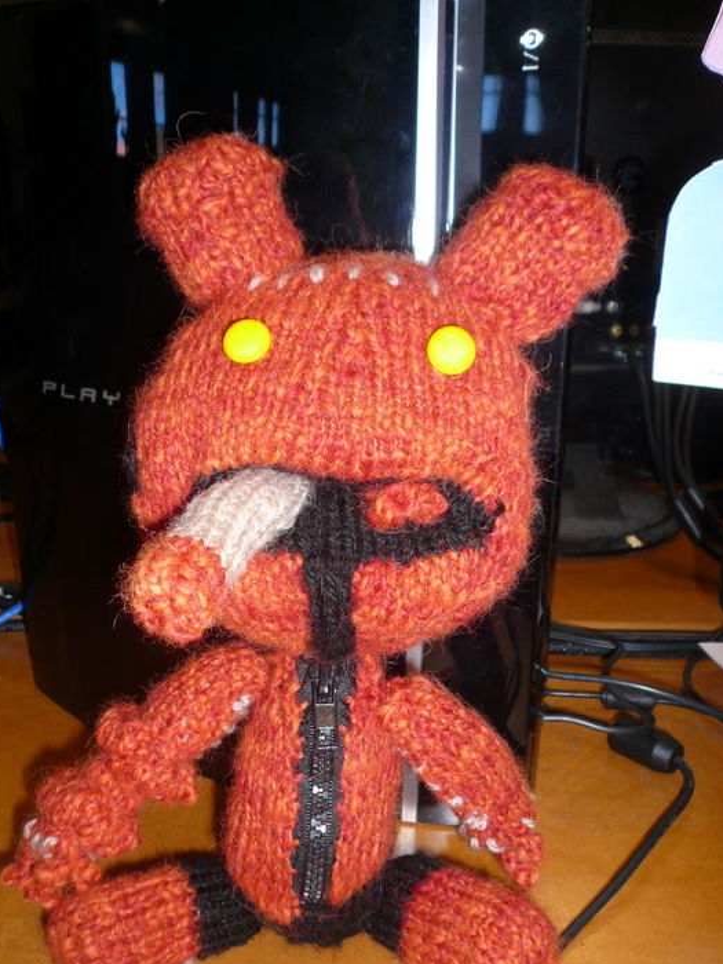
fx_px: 891
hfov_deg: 44.1
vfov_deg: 56.8
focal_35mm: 32
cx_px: 315
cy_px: 505
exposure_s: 1/30
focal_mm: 4.6
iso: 100
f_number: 2.8
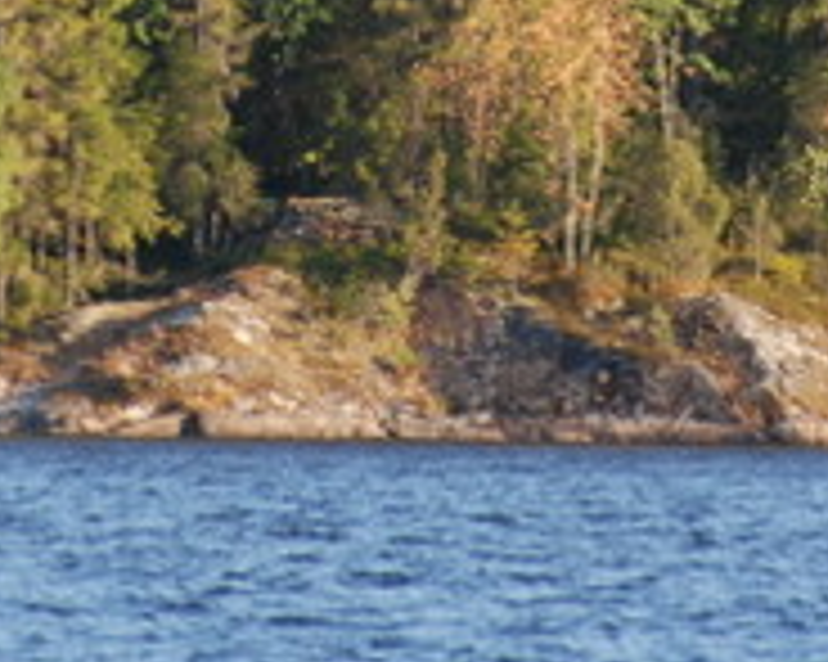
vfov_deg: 1.0
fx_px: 37915
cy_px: -655
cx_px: 324
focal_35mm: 1548
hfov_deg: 1.3
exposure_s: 1/160
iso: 160
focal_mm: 210
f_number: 5.3
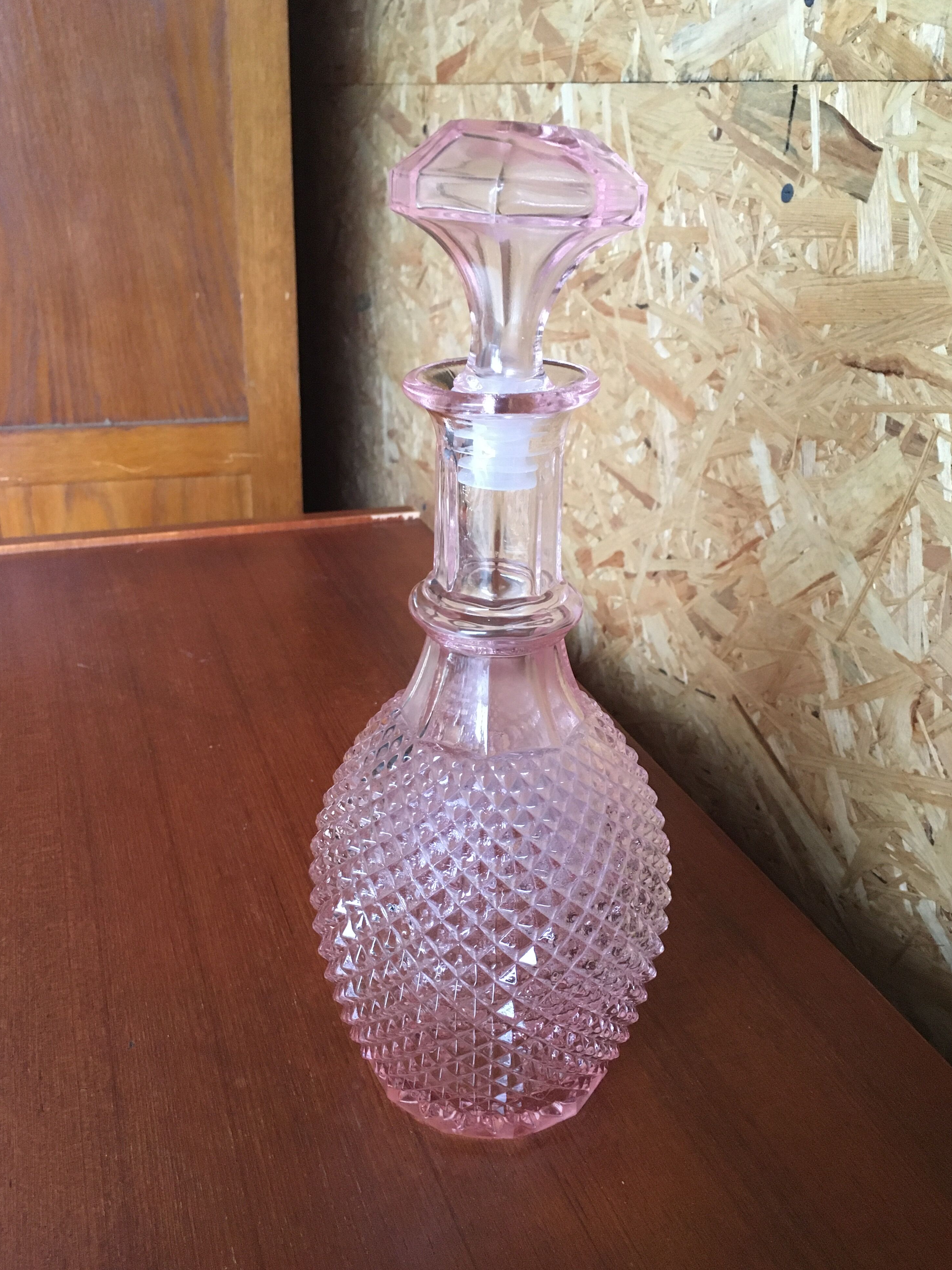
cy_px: 639
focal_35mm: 30
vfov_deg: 60.0
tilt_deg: -24.8
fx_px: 1100
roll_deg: -1.1
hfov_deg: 46.8
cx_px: 469
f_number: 2.2
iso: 250
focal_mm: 4.15
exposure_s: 1/17
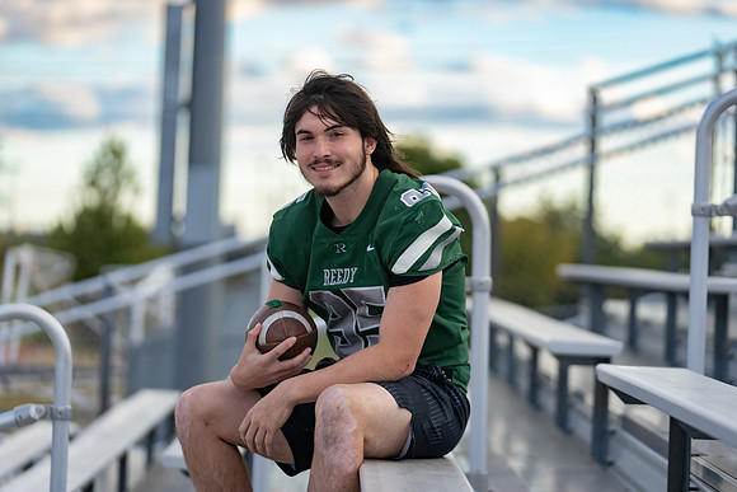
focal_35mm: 142
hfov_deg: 14.4
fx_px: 2913
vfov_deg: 9.7
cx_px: 368
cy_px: 246
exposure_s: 1/400
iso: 100
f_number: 2.8
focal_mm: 135
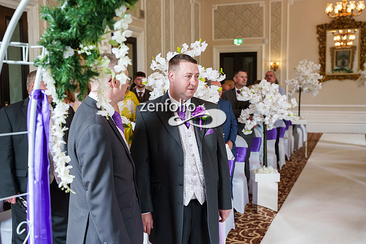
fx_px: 460
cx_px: 183
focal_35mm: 45
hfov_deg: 43.4
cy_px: 122
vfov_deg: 29.7
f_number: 4
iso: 800
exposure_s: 1/125
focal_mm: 44
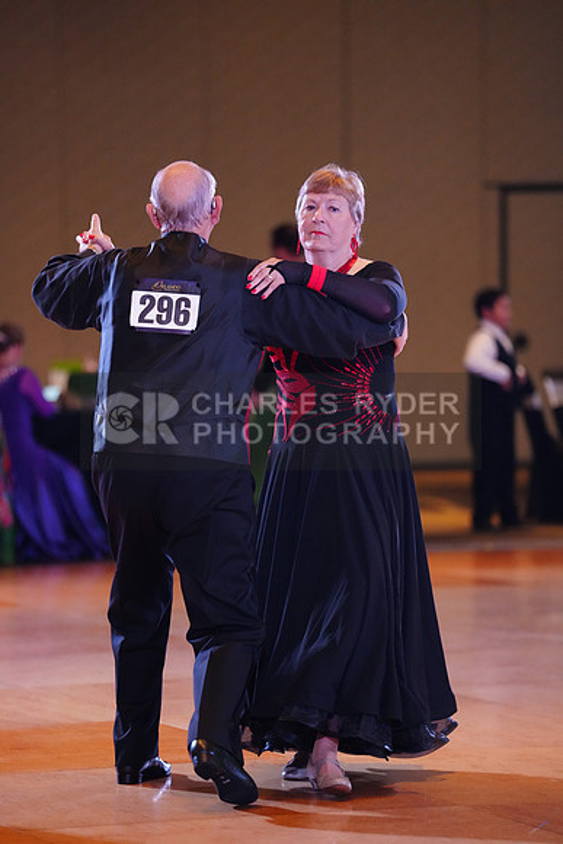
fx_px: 4220
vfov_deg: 11.4
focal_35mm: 180
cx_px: 282
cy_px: 422
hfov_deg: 7.6
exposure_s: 1/400
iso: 5000
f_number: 2.8
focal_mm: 180
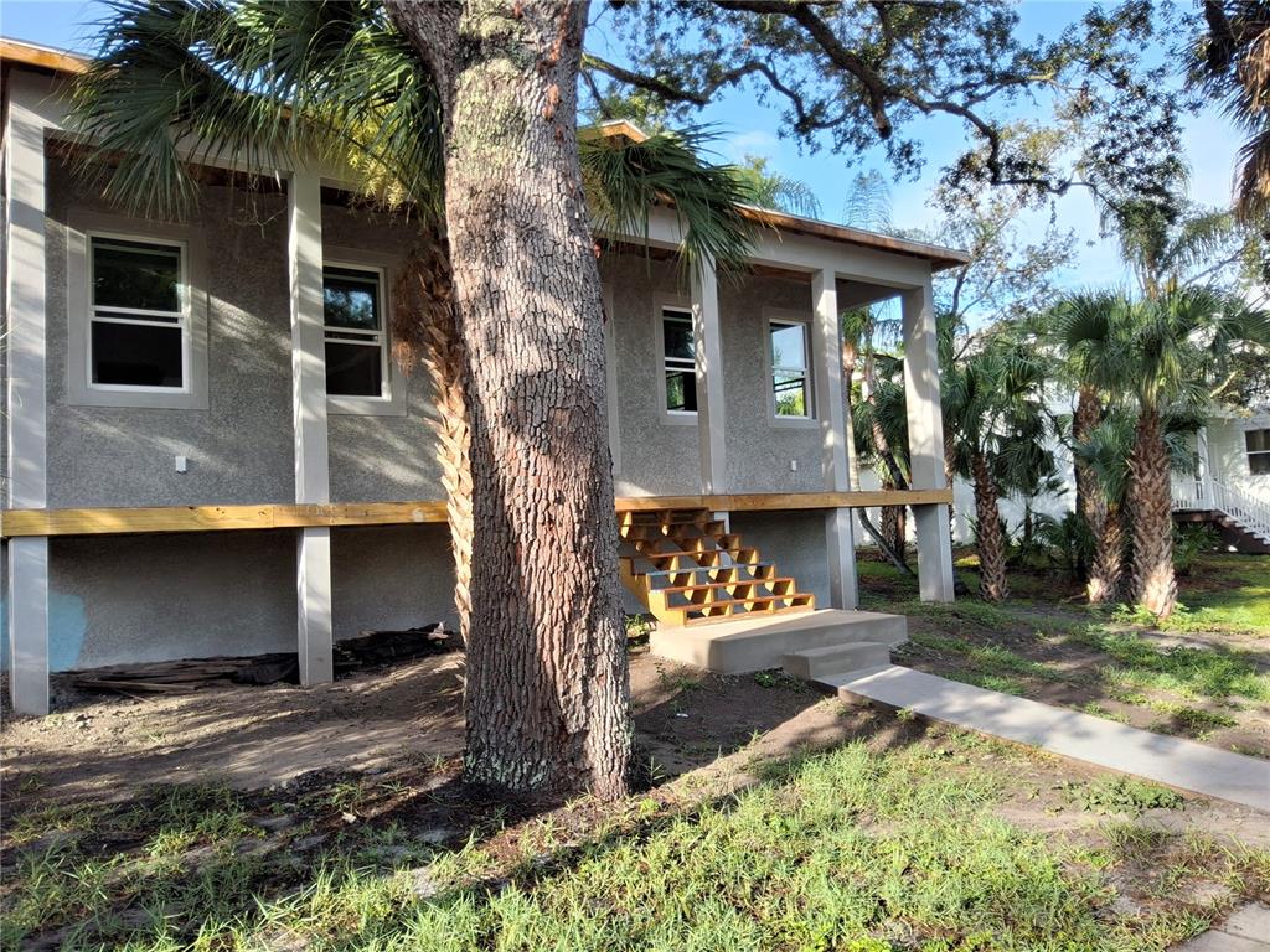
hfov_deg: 69.4
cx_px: 635
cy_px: 476
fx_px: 917
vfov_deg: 54.9
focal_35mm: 25
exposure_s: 1/481
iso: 50
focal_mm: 3.08
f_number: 2
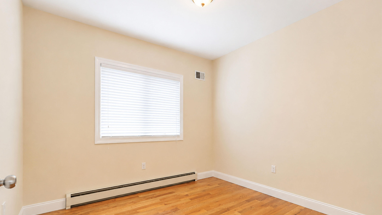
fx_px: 172
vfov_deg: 63.5
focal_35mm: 17
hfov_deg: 95.9
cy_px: 127
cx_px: 189
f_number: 4
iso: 64
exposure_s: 1/13
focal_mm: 16
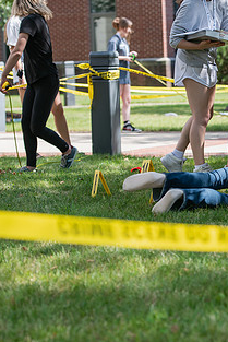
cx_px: 217
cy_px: 139
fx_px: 1442
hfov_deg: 9.0
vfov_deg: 13.5
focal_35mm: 152
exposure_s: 1/400
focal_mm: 82
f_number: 3.5
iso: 125
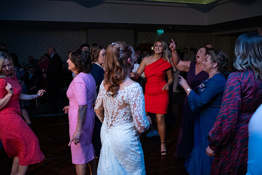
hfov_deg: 58.7
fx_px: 233
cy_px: 88
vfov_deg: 41.1
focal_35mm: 32
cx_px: 131
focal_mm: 32
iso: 1000
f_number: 3.5
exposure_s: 1/160
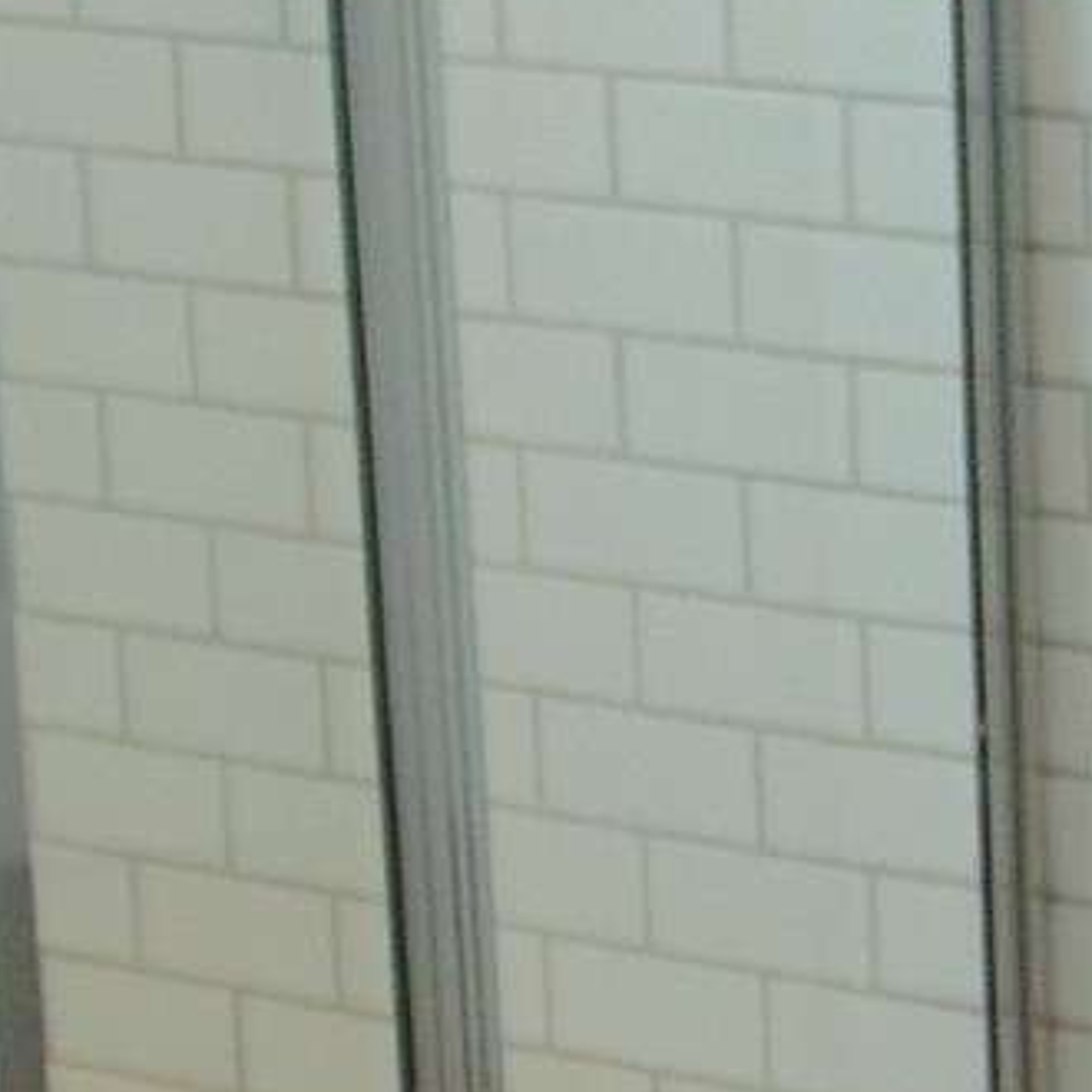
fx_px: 4890
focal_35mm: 137
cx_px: 675
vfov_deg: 12.6
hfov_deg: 12.7
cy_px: 116
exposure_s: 1/50
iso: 80
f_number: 3
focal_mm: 4.5
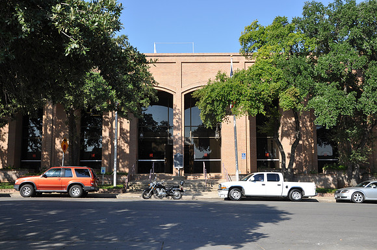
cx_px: 188
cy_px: 125
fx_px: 408
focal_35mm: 39
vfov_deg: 34.1
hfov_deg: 49.6
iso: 200
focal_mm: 26
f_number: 7.1
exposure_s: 1/200
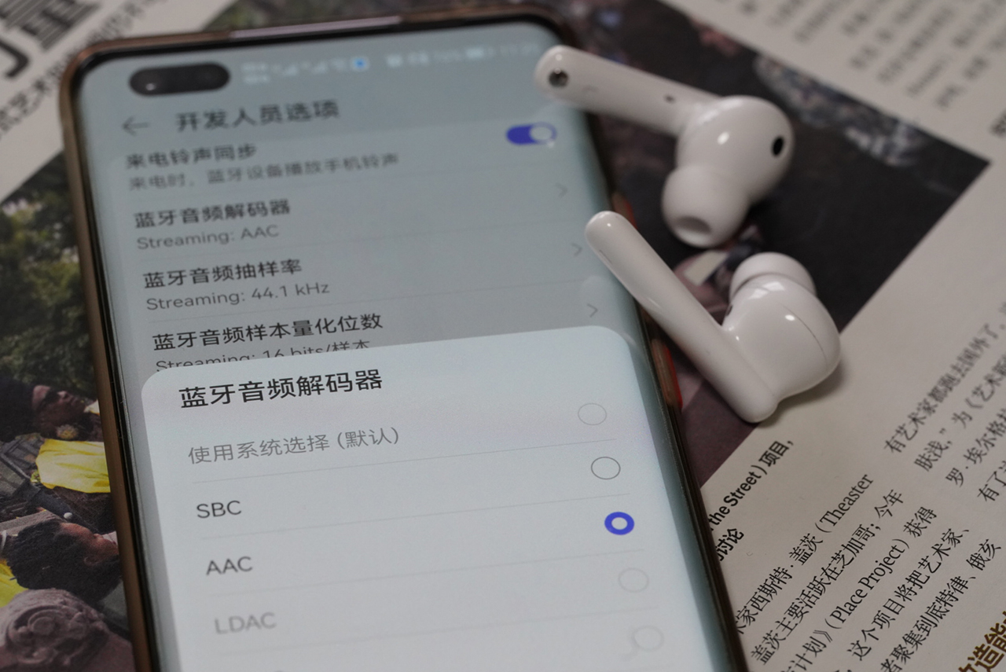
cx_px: 503
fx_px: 2936
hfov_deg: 19.4
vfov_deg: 13.1
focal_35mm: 105
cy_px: 336
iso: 3200
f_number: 8
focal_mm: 105
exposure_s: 1/100
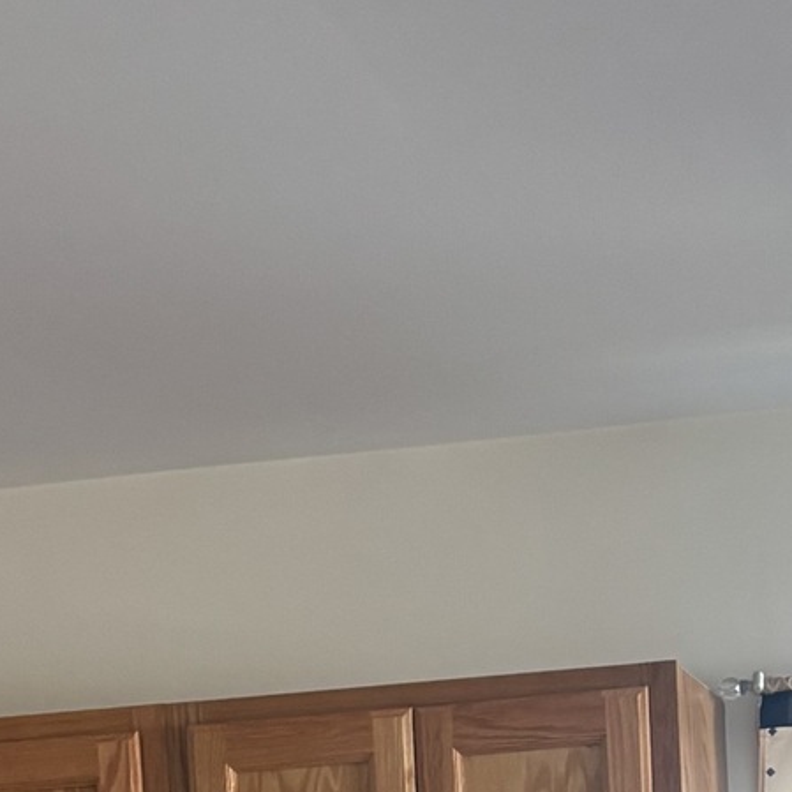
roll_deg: +2.3
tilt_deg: -7.9
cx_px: 609
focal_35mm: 118
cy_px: 1736
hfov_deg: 14.7
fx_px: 3054
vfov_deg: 12.4
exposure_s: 1/107
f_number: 1.6
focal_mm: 5.96
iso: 125
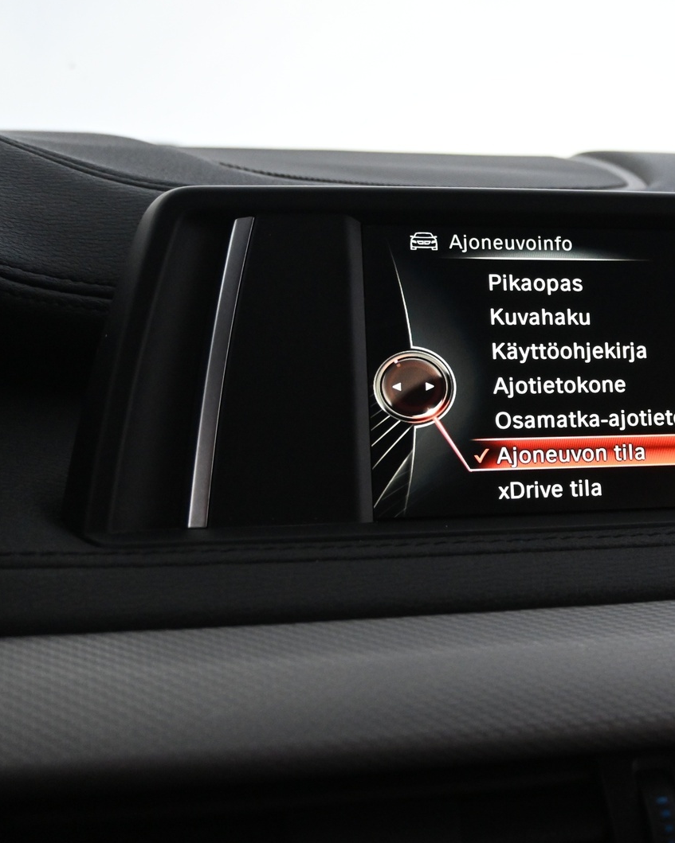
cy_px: 421
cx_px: 604
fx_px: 1399
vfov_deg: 33.6
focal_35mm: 56
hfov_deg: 26.3
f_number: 4.5
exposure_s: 1/40
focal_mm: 26
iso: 3600
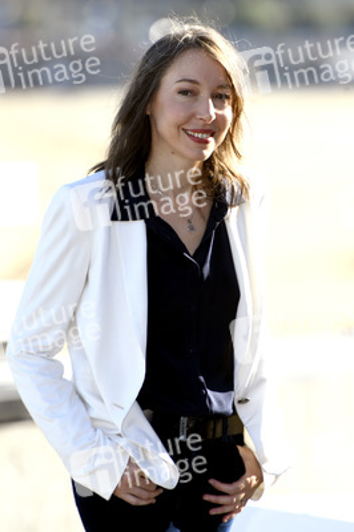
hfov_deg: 3.7
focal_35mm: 370
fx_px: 5467
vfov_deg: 5.6
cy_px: 266
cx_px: 177
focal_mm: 370
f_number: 5.6
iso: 640
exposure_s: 1/800
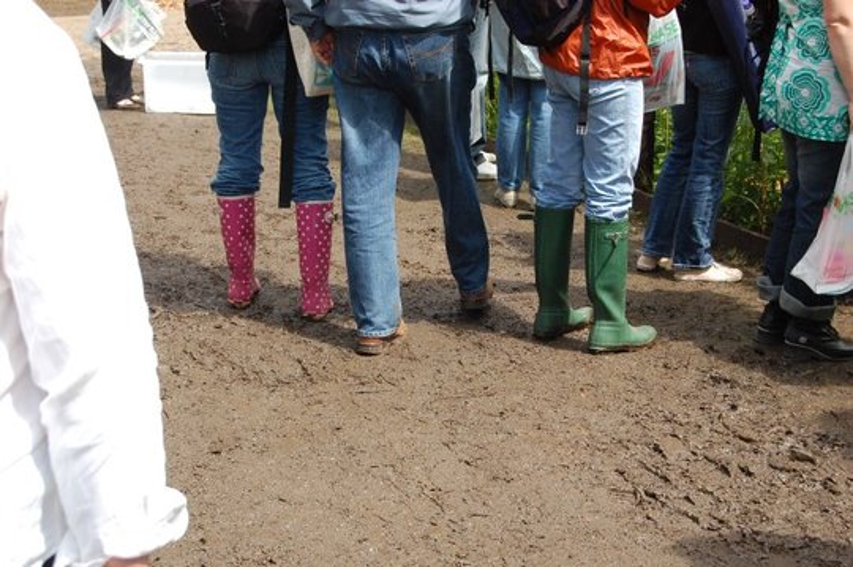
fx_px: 1633
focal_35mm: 69
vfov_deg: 19.7
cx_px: 426
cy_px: 284
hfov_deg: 29.3
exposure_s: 1/250
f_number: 10
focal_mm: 46
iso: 400
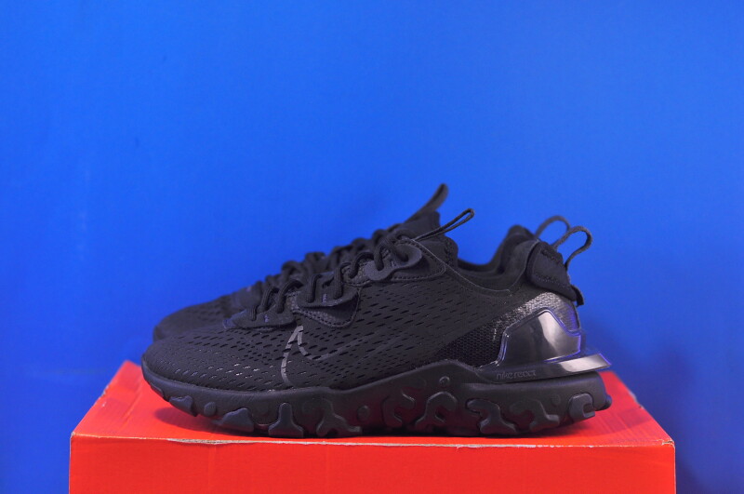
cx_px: 372
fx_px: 1548
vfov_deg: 18.1
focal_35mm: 75
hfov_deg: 27.0
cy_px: 247
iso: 250
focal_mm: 50
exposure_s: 1/250
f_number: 3.2
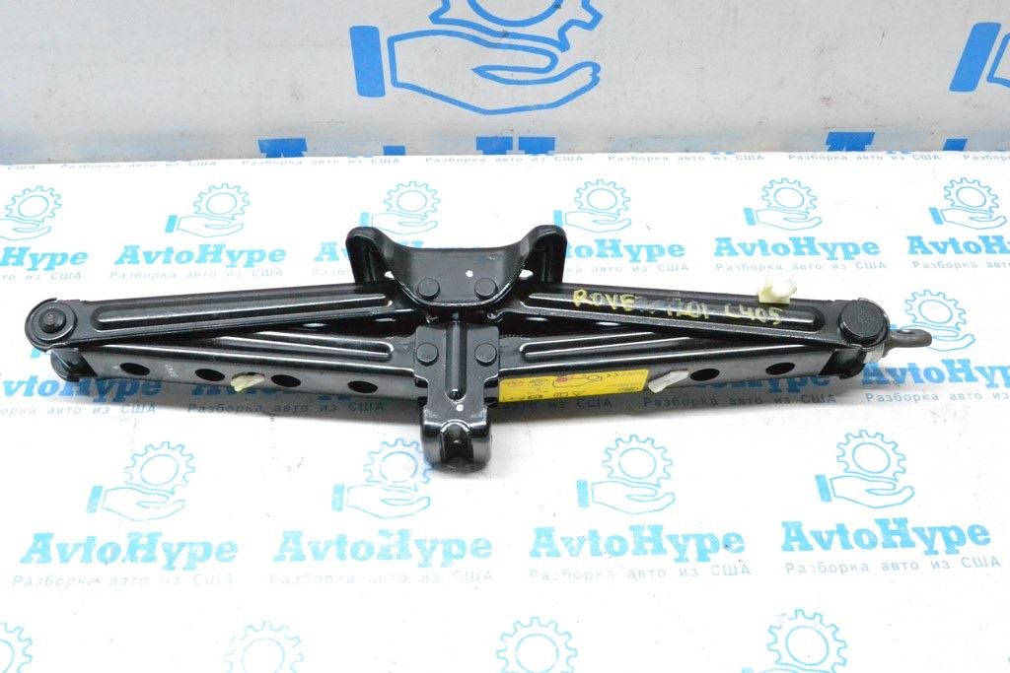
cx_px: 505
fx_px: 1010
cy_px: 336
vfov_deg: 36.9
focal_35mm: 36
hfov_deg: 53.1
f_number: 10
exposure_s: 1/125
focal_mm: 24
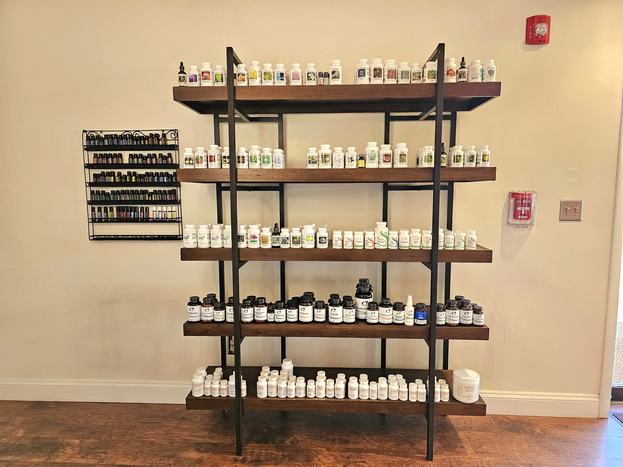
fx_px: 414
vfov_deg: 58.9
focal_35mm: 23
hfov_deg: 73.9
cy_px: 234
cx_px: 312
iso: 320
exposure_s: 1/120
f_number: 1.7
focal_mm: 6.3
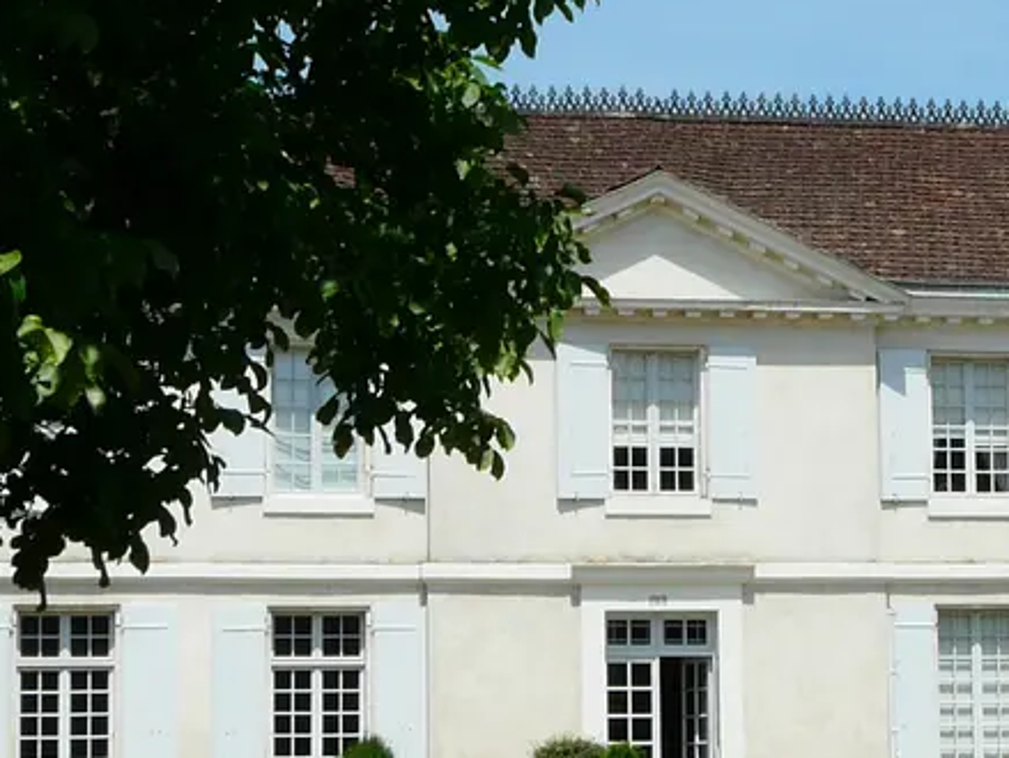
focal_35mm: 102
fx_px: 2976
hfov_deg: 19.2
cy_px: 300
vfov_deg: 14.5
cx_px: 627
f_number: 6.3
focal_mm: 5.8
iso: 100
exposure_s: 1/400
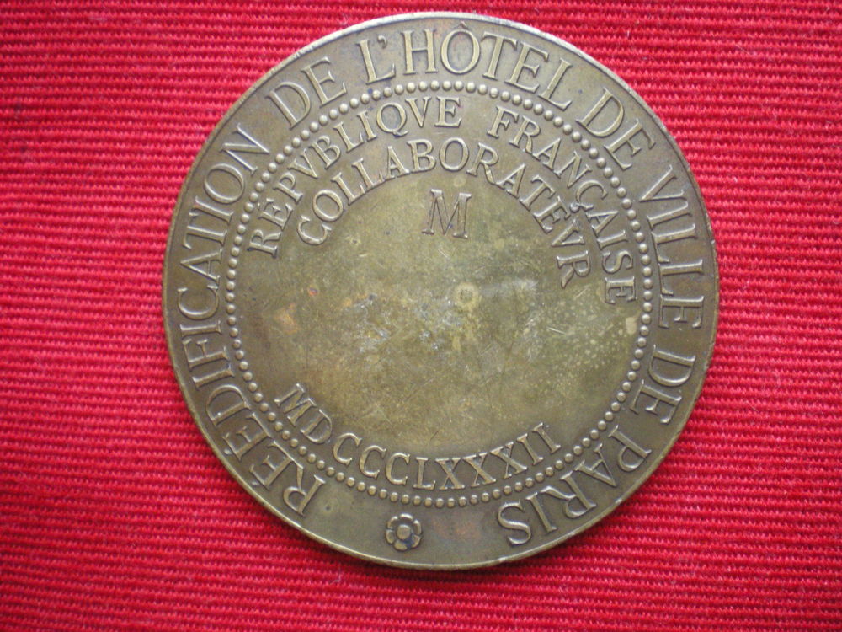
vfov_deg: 37.7
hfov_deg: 49.0
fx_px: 924
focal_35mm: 38
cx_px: 421
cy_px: 316
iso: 400
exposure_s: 1/25
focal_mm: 6.3
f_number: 3.1
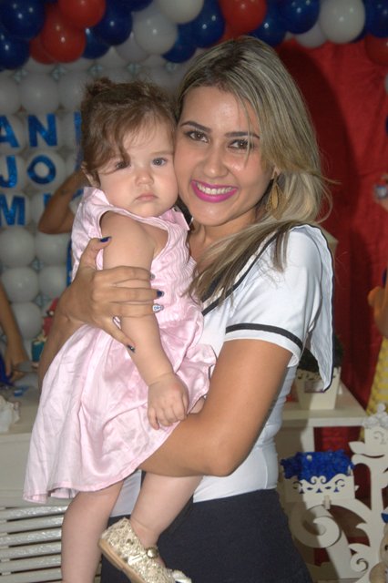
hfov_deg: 18.9
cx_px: 194
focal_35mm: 72
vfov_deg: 28.1
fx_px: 1165
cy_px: 292
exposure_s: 1/60
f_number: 4.8
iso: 800
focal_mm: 48
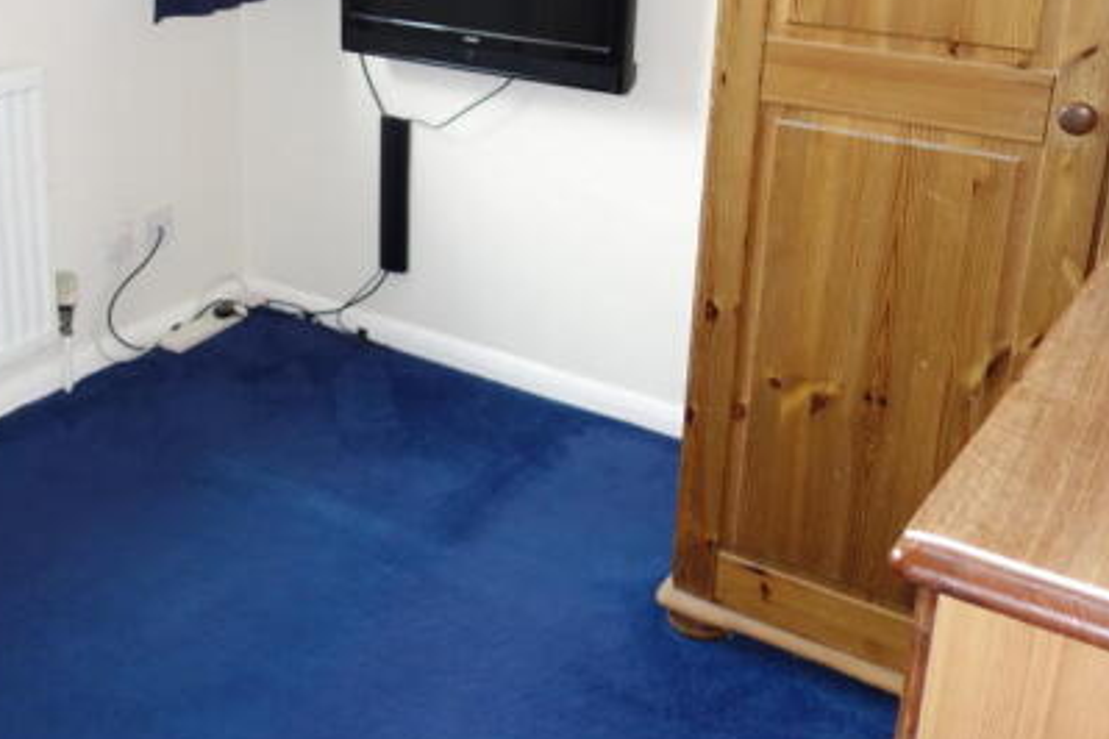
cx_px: 290
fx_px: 1417
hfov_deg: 41.6
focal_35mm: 46
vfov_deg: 28.8
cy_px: 185
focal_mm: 10.4
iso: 125
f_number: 1.8
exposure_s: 1/80
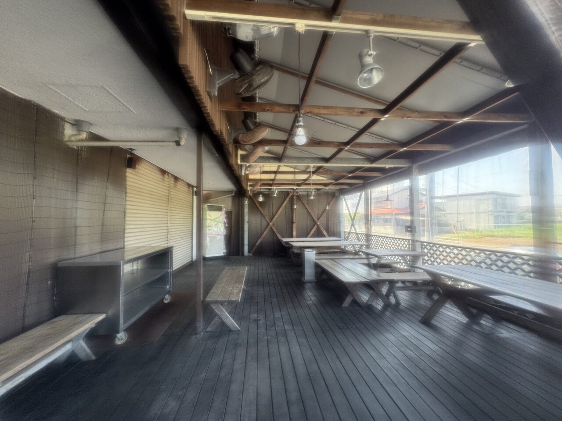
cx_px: 281
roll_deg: +1.0
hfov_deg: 102.1
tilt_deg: +3.4
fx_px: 227
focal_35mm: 14
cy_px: 210
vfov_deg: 85.7
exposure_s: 1/99
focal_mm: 2.22
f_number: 2.2
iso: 100
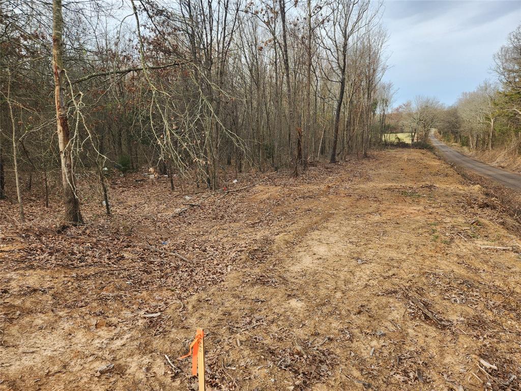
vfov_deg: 58.9
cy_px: 196
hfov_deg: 73.9
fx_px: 346
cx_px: 260
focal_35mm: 23
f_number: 1.8
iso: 20
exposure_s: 1/218
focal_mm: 5.4
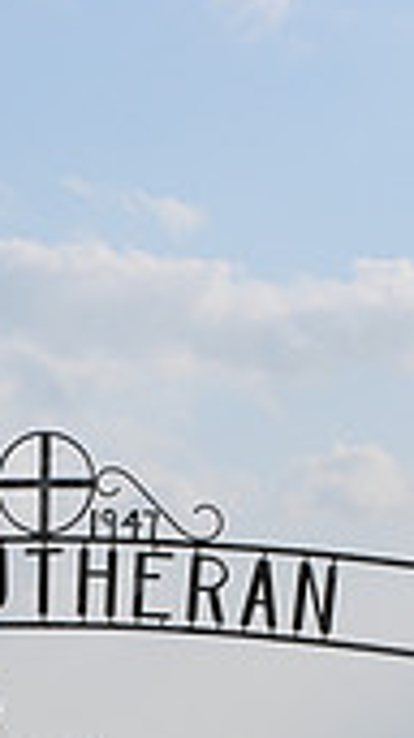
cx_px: 125
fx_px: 3651
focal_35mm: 187
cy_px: 667
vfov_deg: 11.5
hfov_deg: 6.5
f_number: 9
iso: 200
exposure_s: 1/320
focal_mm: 35
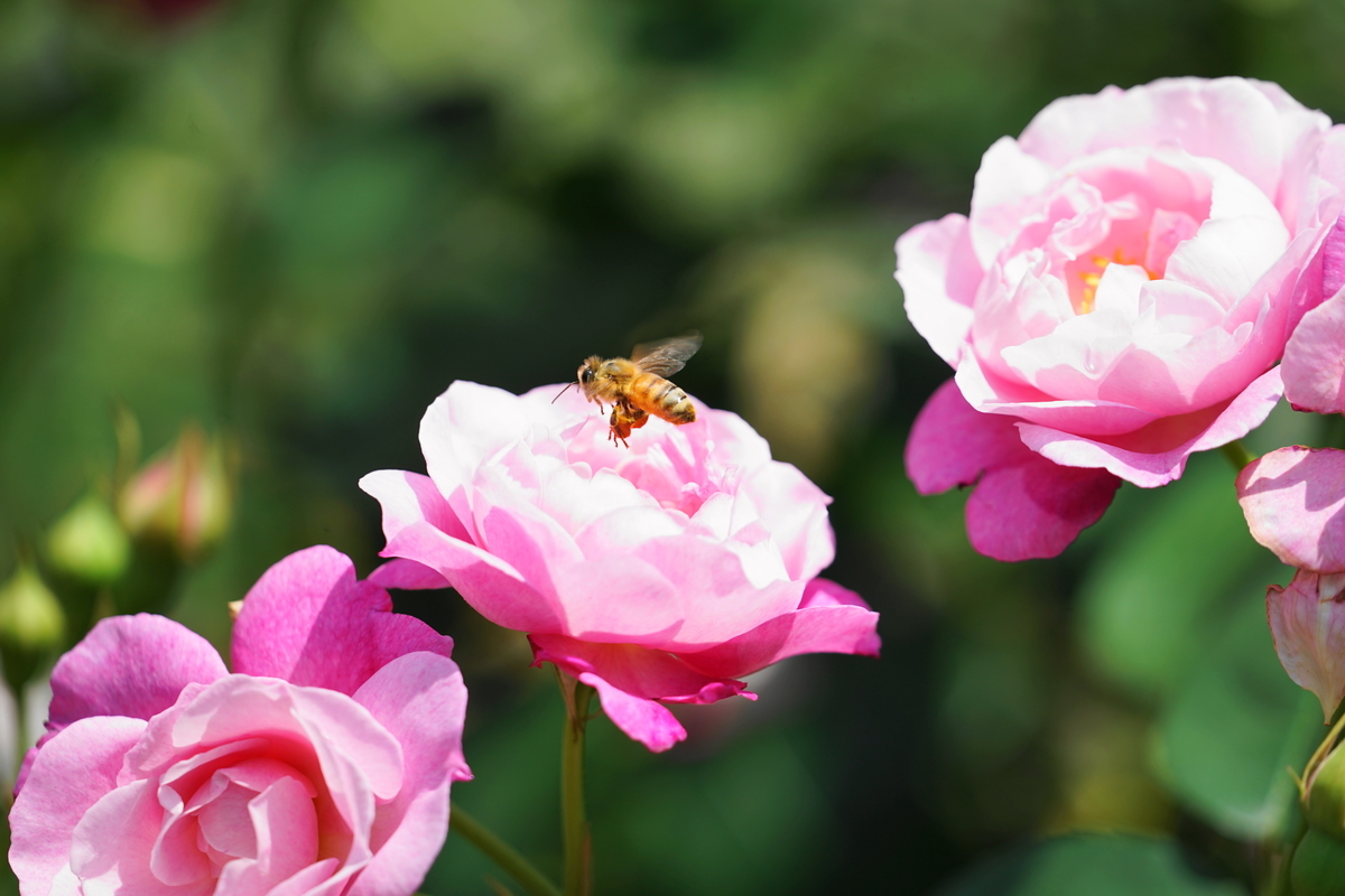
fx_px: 11207
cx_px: 672
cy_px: 448
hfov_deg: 6.9
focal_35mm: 300
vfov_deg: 4.6
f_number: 6.3
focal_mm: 300
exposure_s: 1/400
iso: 100
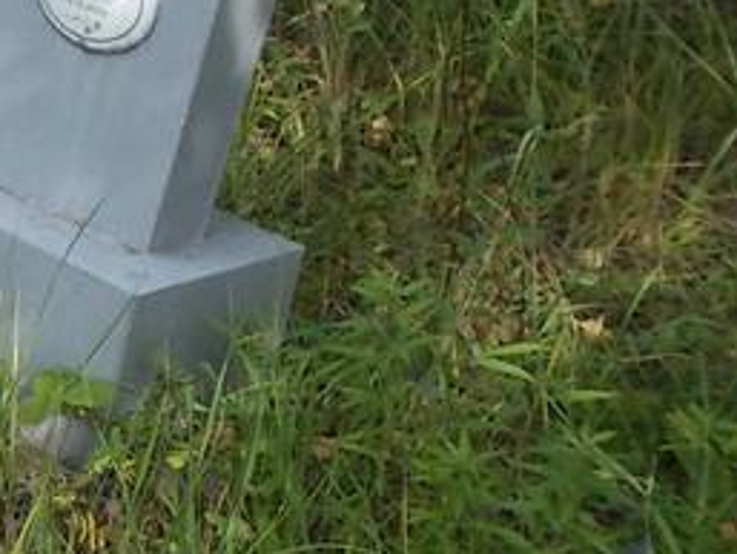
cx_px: -324
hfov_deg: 21.0
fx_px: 1725
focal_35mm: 81
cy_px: 278
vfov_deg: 18.2
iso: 80
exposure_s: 1/200
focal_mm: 4.6
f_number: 3.2
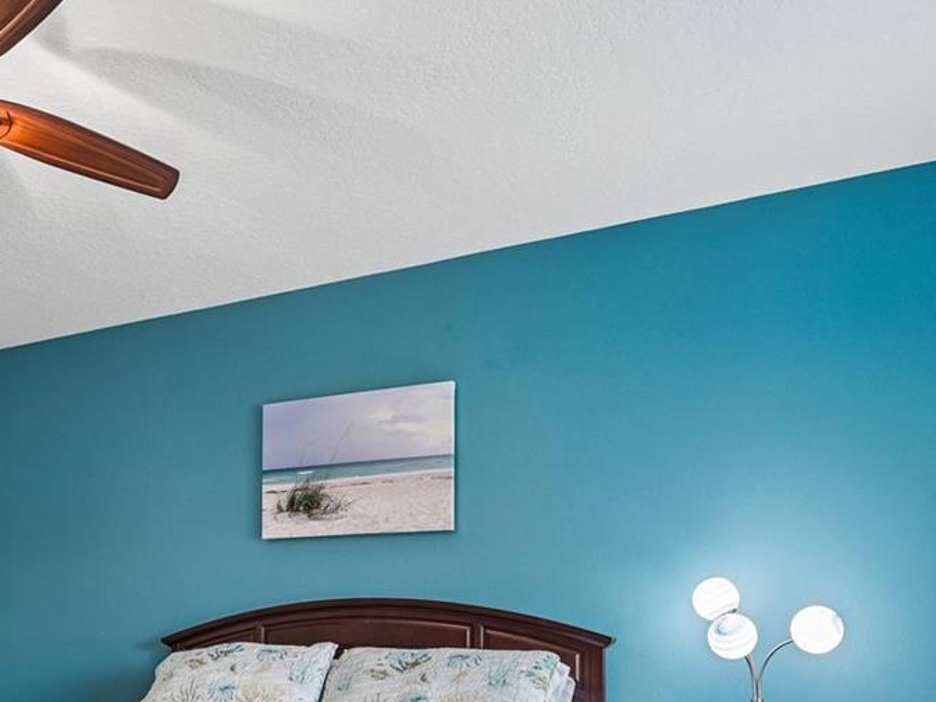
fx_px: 865
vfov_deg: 40.7
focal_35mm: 32
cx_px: 352
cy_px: 637
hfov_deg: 56.1
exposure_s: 1/5
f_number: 8
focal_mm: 14
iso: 400
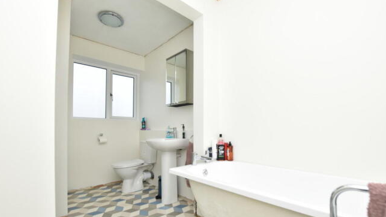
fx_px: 164
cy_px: 128
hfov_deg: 99.4
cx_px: 193
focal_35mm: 16
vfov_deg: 66.6
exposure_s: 1/250
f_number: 5
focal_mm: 10
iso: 400
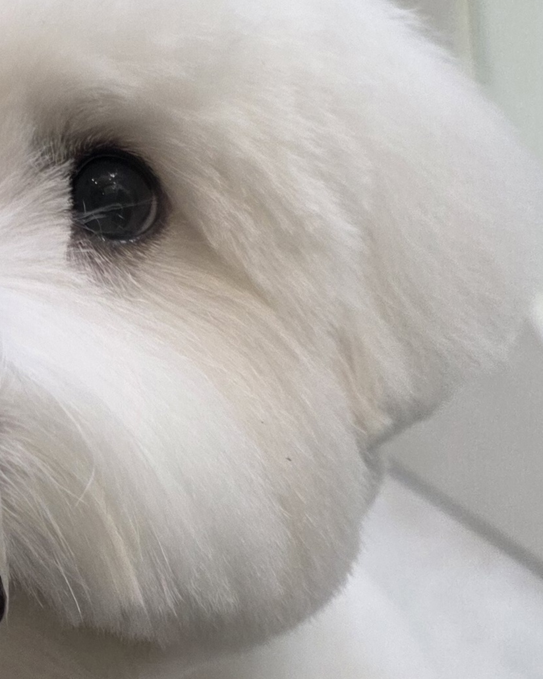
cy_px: 576
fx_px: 1366
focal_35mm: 68
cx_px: -2
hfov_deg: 21.7
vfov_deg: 27.2
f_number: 1.7
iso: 100
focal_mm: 6.3
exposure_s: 1/120
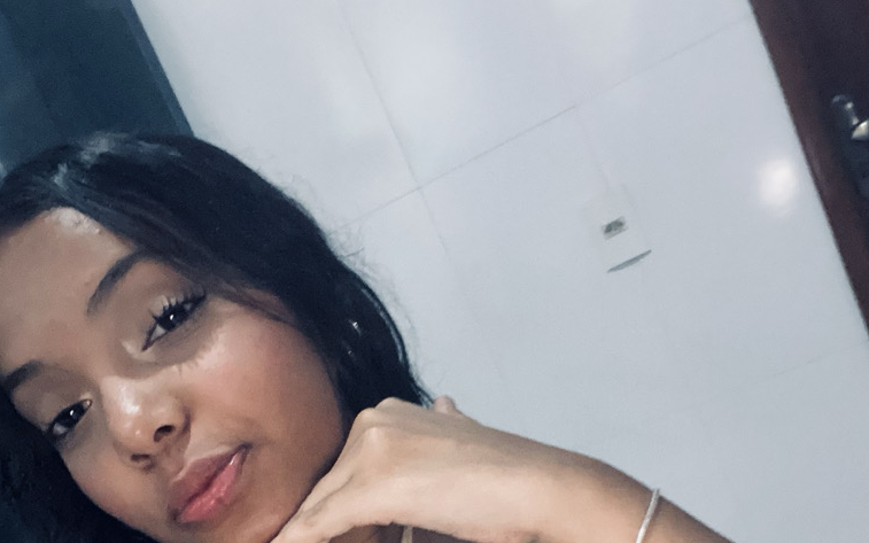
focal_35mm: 43
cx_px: 436
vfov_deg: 28.6
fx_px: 1018
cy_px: 494
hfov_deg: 46.2
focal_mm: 2.71
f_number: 2.2
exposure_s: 1/34
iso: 1000
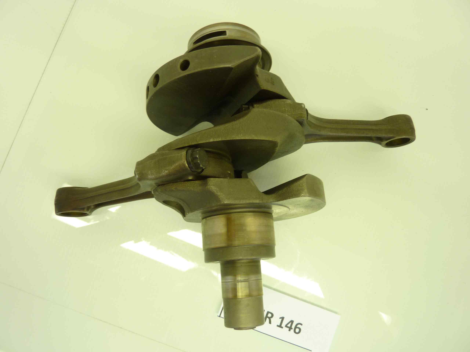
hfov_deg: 69.4
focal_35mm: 25
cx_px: 235
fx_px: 339
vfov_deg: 54.9
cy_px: 176
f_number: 3.3
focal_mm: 4.1
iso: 80
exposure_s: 1/25
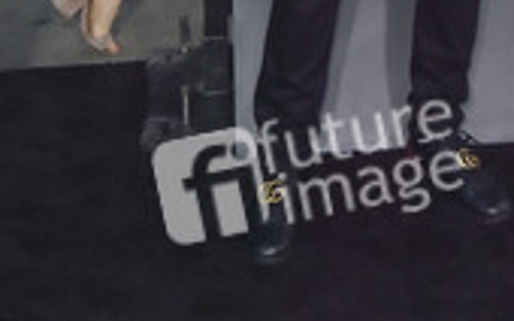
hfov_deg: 22.6
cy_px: -282
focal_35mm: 91
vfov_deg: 12.8
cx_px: 398
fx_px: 1274
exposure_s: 1/320
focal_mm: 38
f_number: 6.3
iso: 640
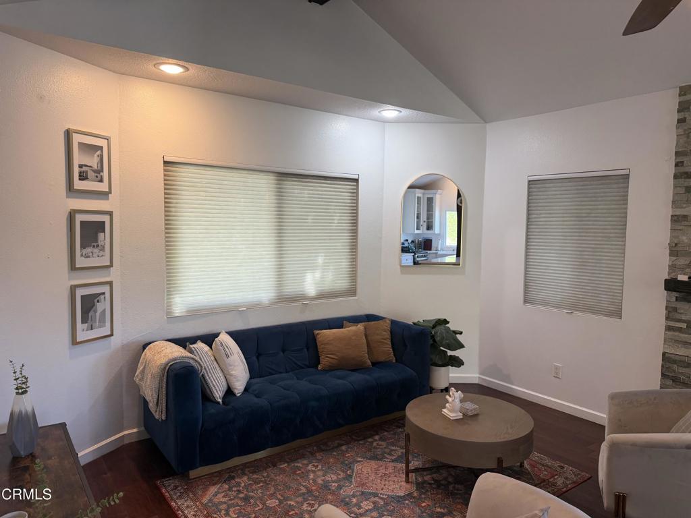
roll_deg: -1.1
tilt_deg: -3.4
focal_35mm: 24
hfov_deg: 71.6
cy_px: 259
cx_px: 346
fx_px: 479
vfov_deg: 56.8
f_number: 1.78
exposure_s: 1/120
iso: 125
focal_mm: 6.76
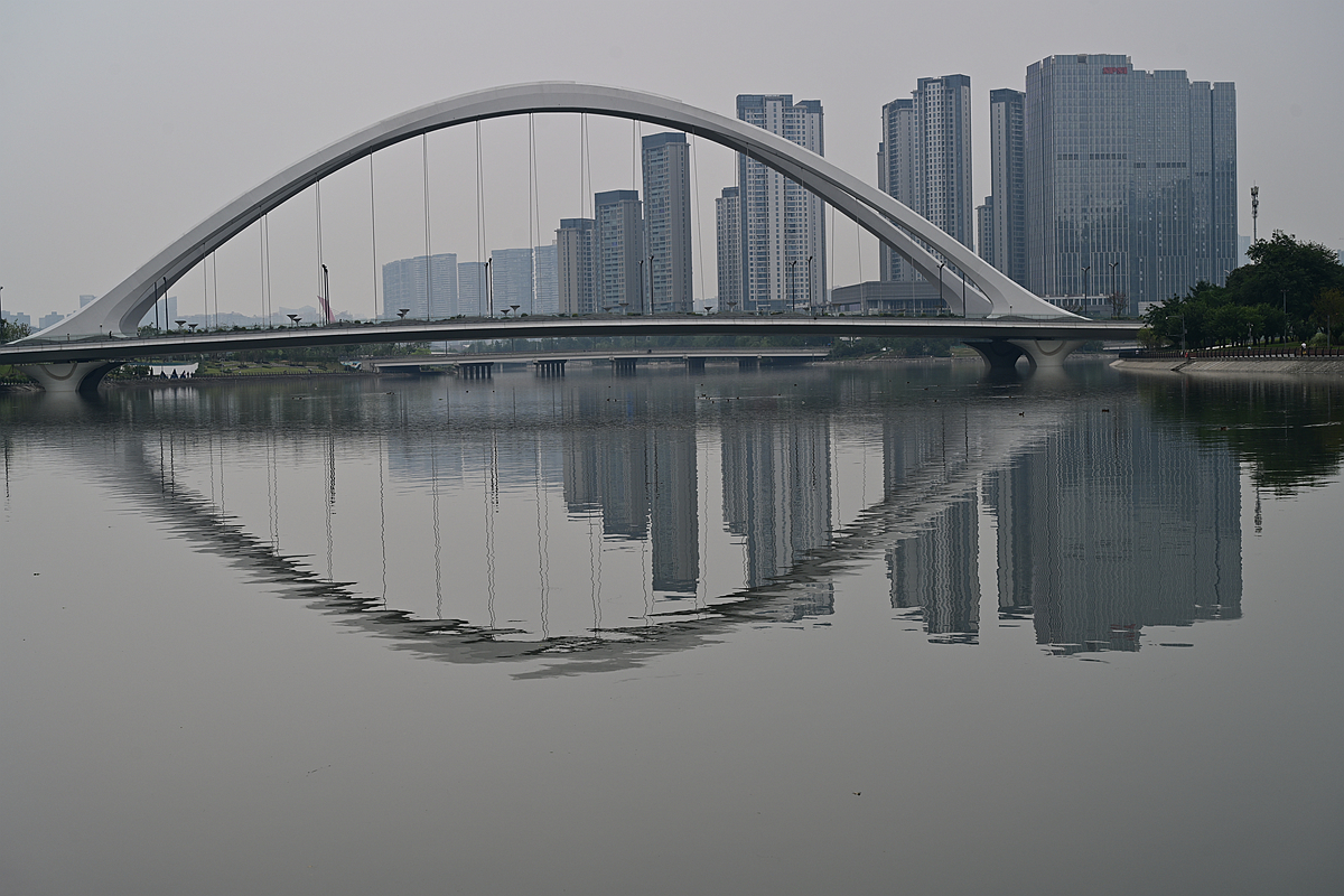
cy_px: 448
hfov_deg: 39.6
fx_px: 1867
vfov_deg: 27.0
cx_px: 672
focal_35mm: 50
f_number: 8
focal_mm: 50
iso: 100
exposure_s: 1/80
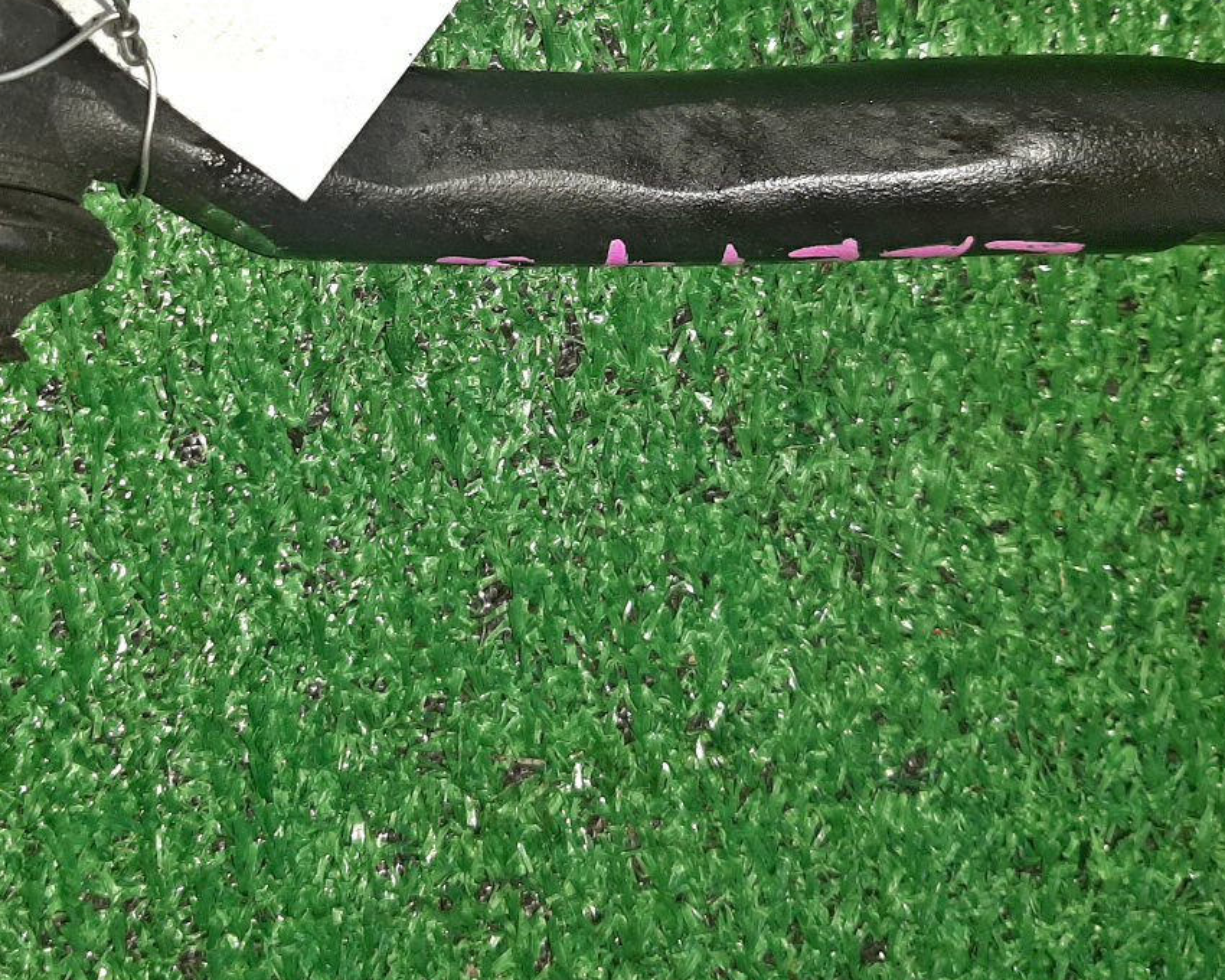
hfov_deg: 42.5
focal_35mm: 43
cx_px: 438
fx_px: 1559
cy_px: 297
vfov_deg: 34.4
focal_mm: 3.93
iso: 182
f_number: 1.7
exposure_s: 1/50
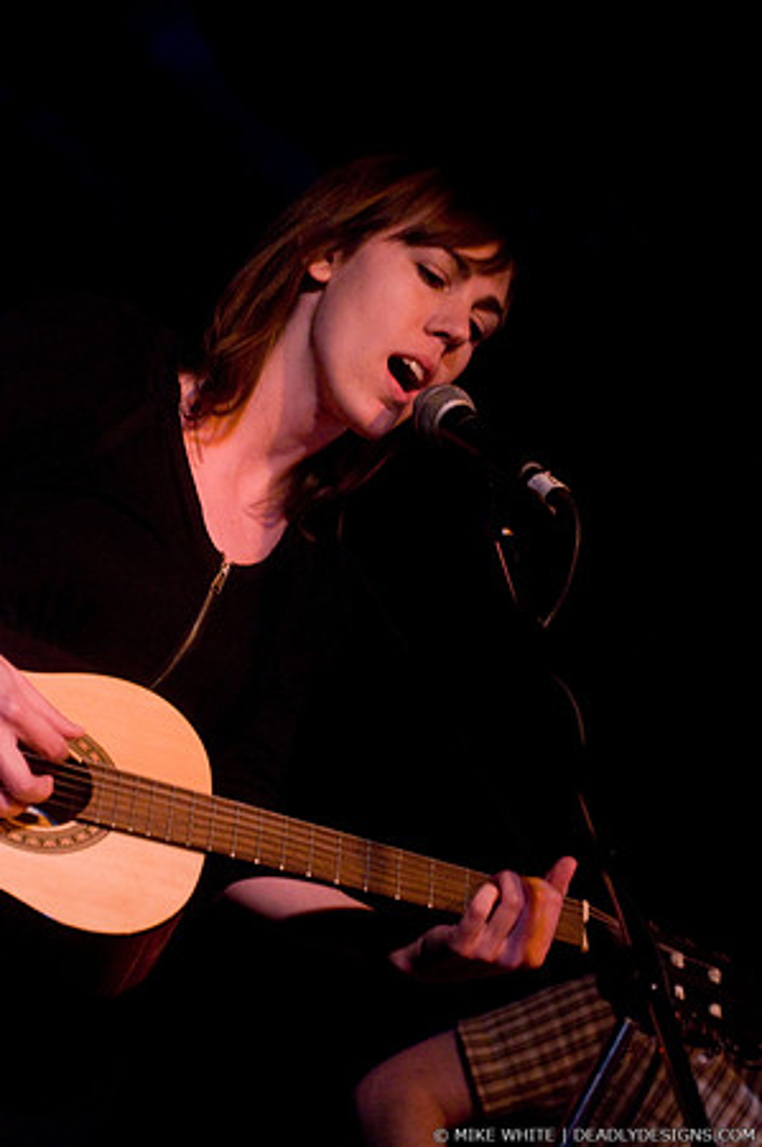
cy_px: 574
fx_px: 3341
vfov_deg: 19.5
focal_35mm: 105
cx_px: 381
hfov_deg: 13.0
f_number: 2.8
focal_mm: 70
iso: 1600
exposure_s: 1/50
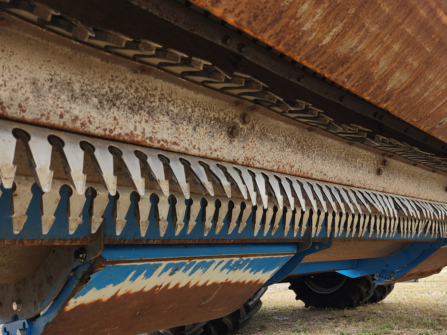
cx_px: 309
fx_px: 439
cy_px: 237
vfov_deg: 41.0
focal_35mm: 34
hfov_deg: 52.6
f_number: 1.8
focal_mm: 5.4
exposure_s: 1/187
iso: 20
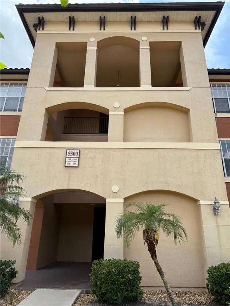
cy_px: 153
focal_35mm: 24
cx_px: 115
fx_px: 213
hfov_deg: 56.8
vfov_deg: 71.6
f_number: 1.78
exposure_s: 1/3425
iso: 100
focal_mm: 6.76
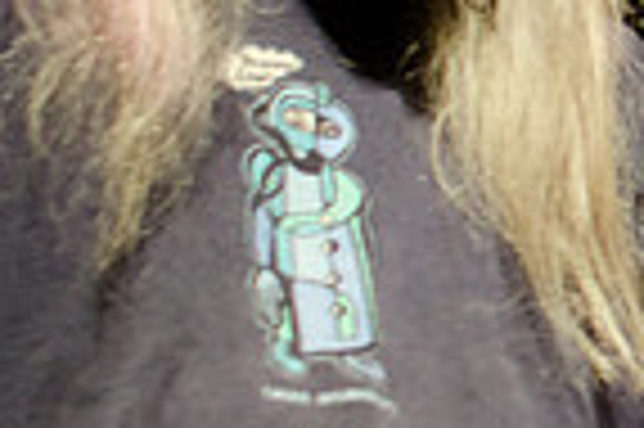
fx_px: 3252
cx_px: 1302
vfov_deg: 7.5
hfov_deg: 10.4
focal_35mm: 182
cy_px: 144
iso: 1600
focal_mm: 30
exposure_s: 1/500
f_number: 2.8
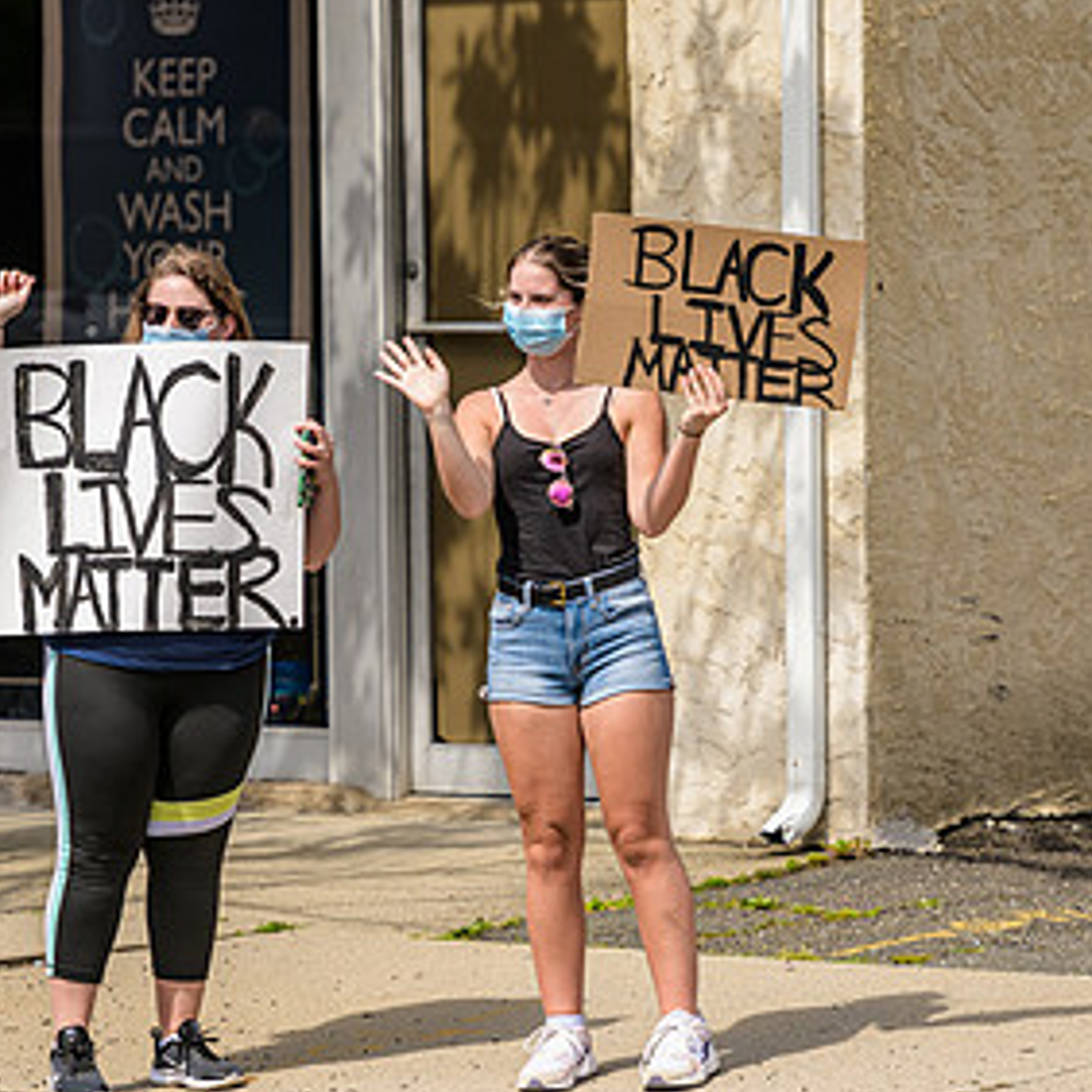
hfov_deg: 5.6
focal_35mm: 315
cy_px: 556
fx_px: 11242
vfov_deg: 5.6
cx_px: 492
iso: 200
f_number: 3.2
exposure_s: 1/4000
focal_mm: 180
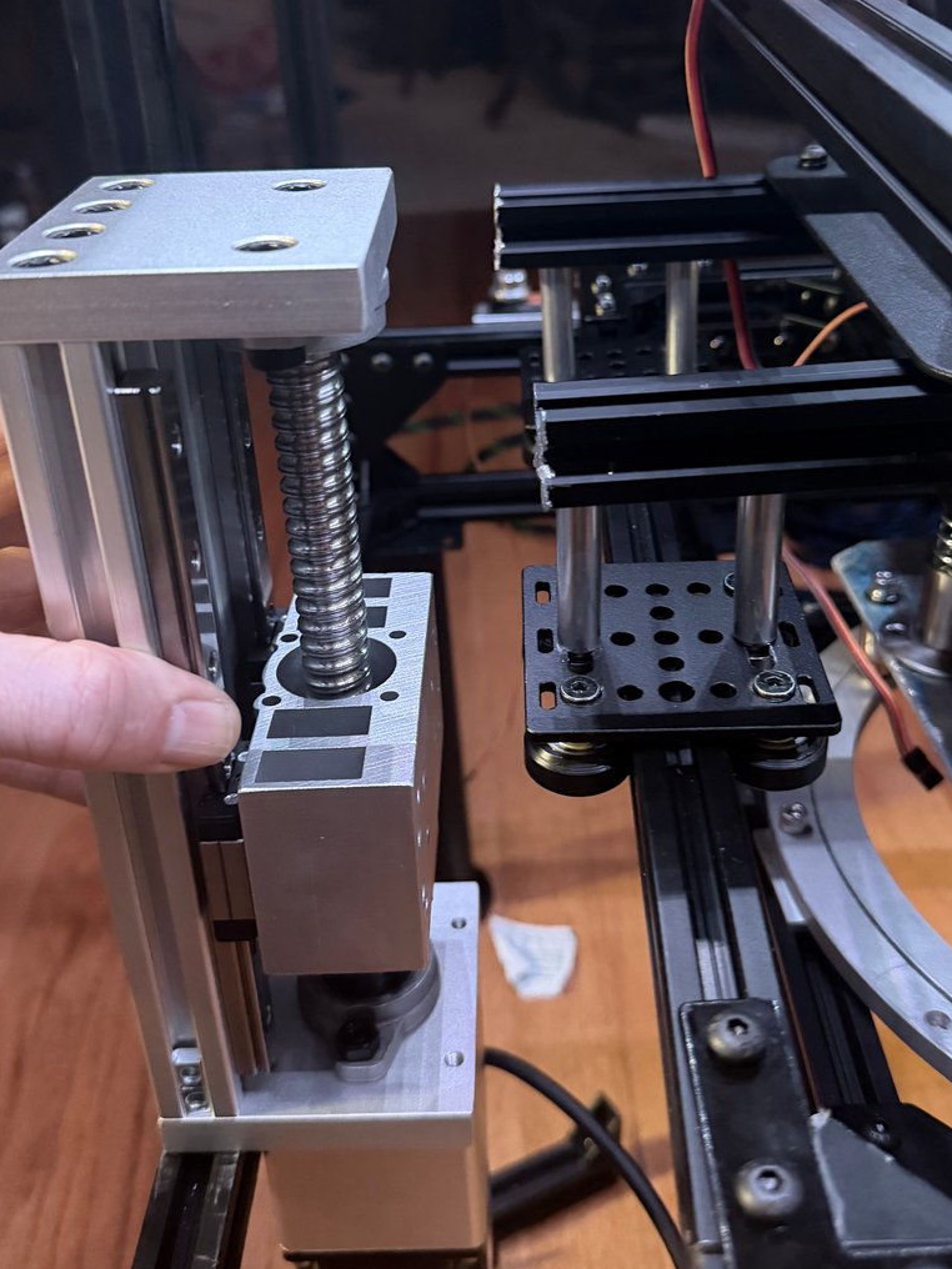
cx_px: 520
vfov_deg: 53.7
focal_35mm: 34
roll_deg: +3.5
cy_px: 537
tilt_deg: -27.1
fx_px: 1247
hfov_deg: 41.8
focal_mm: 6.76
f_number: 1.78
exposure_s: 1/34
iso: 1000
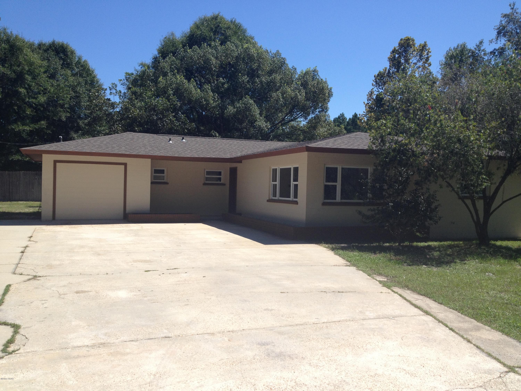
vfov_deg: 40.7
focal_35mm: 35
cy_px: 196
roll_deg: -1.0
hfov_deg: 52.6
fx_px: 527
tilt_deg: -2.9
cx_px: 260
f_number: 2.4
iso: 50
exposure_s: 1/1672
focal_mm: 4.28
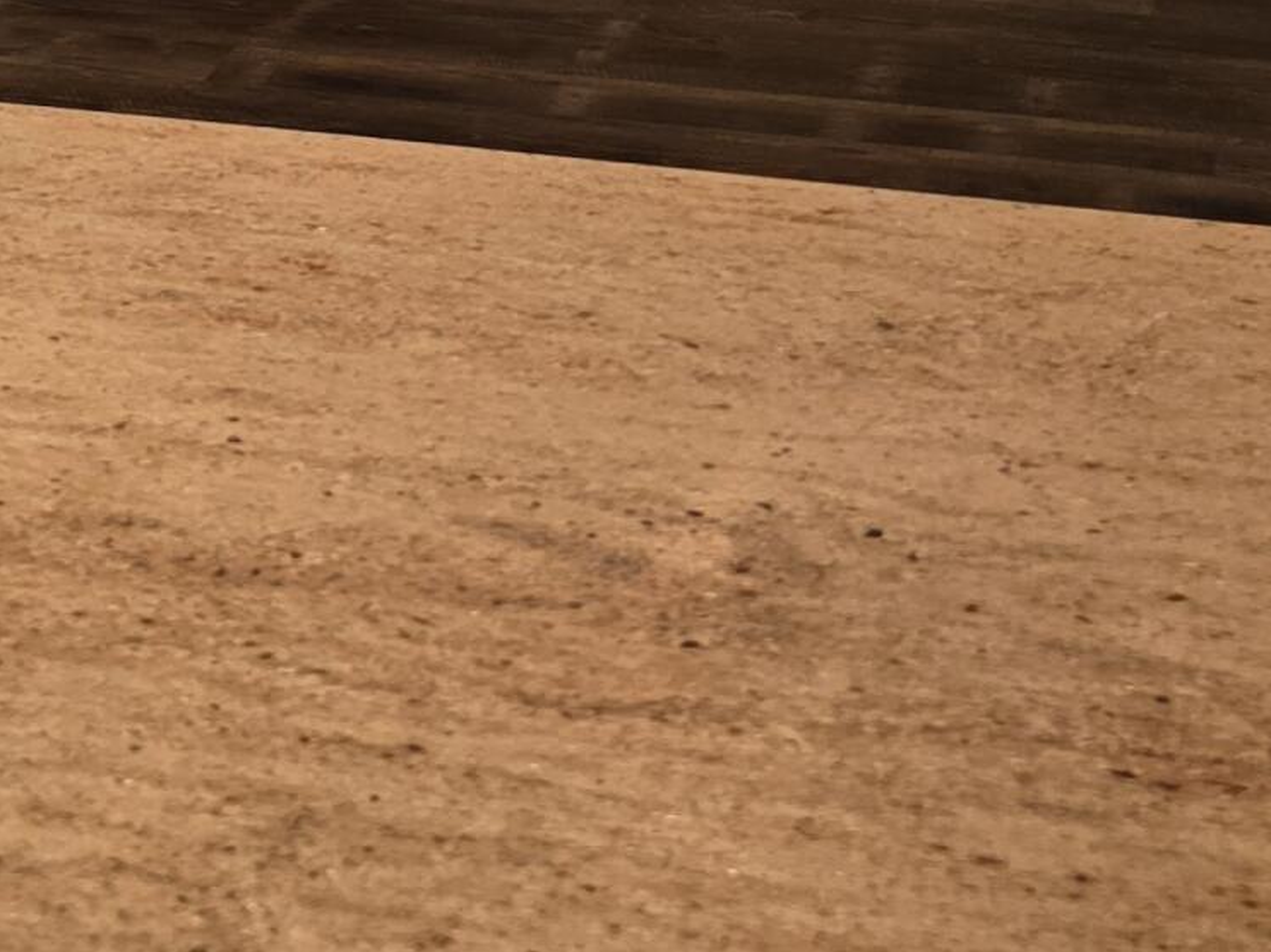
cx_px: 127
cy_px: -515
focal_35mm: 93
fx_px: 3414
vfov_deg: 14.7
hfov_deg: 20.7
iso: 200
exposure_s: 1/120
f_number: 1.7
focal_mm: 6.3
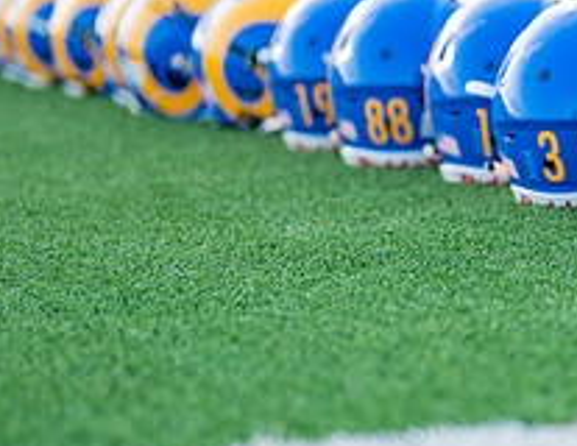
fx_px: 2612
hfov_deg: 12.4
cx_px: 660
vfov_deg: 9.8
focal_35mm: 155
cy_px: 198
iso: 100
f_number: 1.2
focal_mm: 50
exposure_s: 1/1250
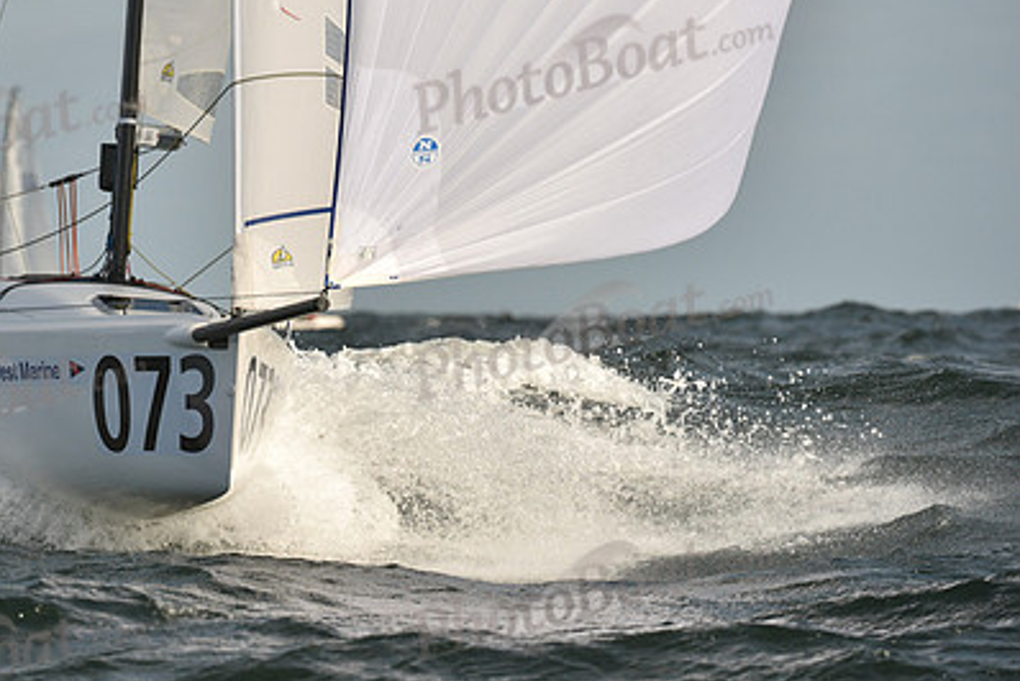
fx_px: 14460
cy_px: 237
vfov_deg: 2.7
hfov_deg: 4.0
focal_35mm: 510
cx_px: 282
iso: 320
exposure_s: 1/1600
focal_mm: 350
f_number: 7.1
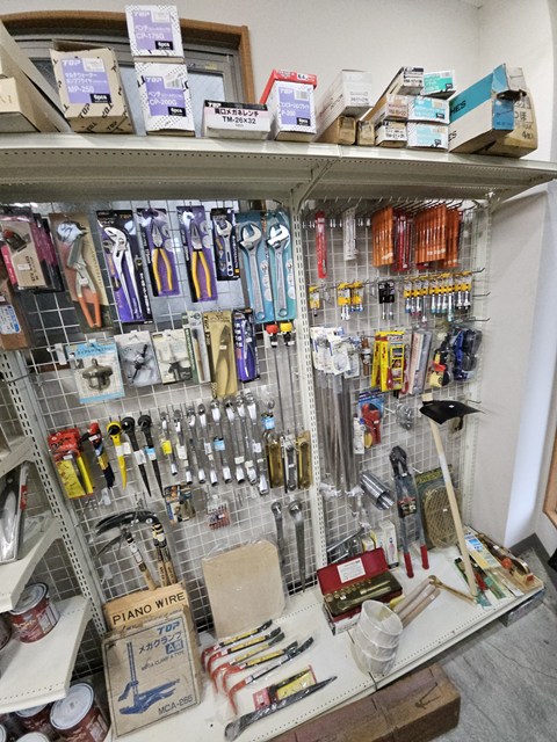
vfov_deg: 106.2
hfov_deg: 89.9
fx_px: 279
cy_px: 371
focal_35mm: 13
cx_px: 278
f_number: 2.2
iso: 250
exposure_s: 1/50
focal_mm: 1.7
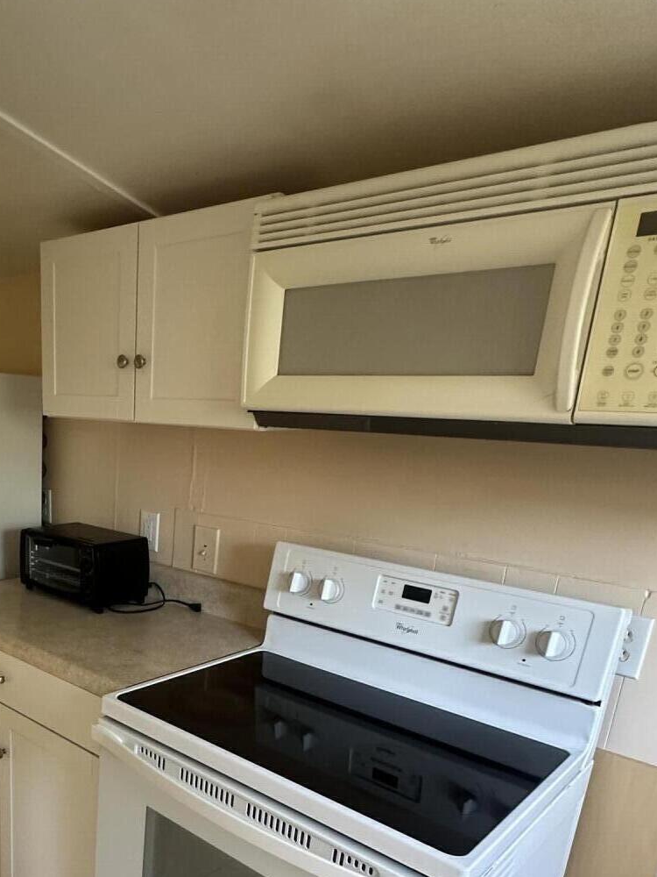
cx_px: 139
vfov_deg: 60.9
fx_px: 709
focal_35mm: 28
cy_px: 628
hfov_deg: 47.3
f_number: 2.2
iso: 320
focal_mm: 2.22
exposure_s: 1/60
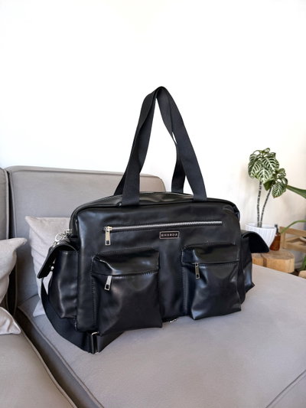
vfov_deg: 71.6
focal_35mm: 24
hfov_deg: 56.8
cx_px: 153
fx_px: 283
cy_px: 204
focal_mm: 6.76
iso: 80
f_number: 1.78
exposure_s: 1/121
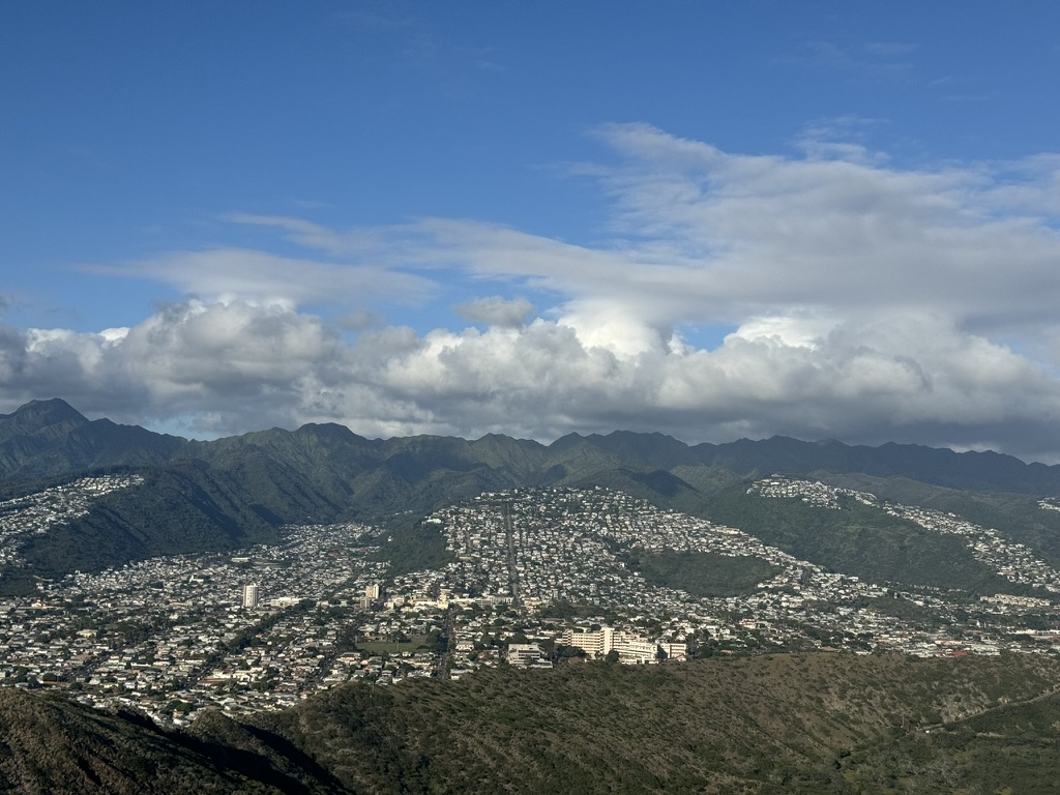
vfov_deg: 30.3
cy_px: 398
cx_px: 530
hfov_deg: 39.7
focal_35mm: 48
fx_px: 1470
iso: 64
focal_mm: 6.86
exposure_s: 1/7092
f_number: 1.78
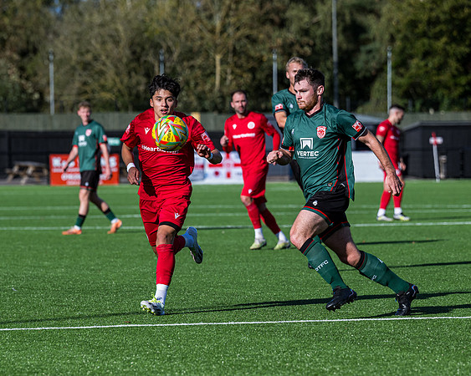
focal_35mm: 237
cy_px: 229
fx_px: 3301
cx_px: 174
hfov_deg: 8.2
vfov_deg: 6.5
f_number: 4
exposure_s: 1/3200
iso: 200
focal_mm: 135
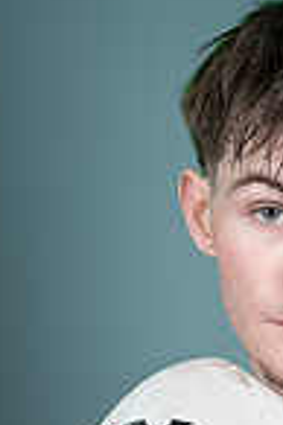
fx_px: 2411
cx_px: 371
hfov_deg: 6.7
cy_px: 585
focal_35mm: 204
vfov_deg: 9.9
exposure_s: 1/160
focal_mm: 66
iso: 400
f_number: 4
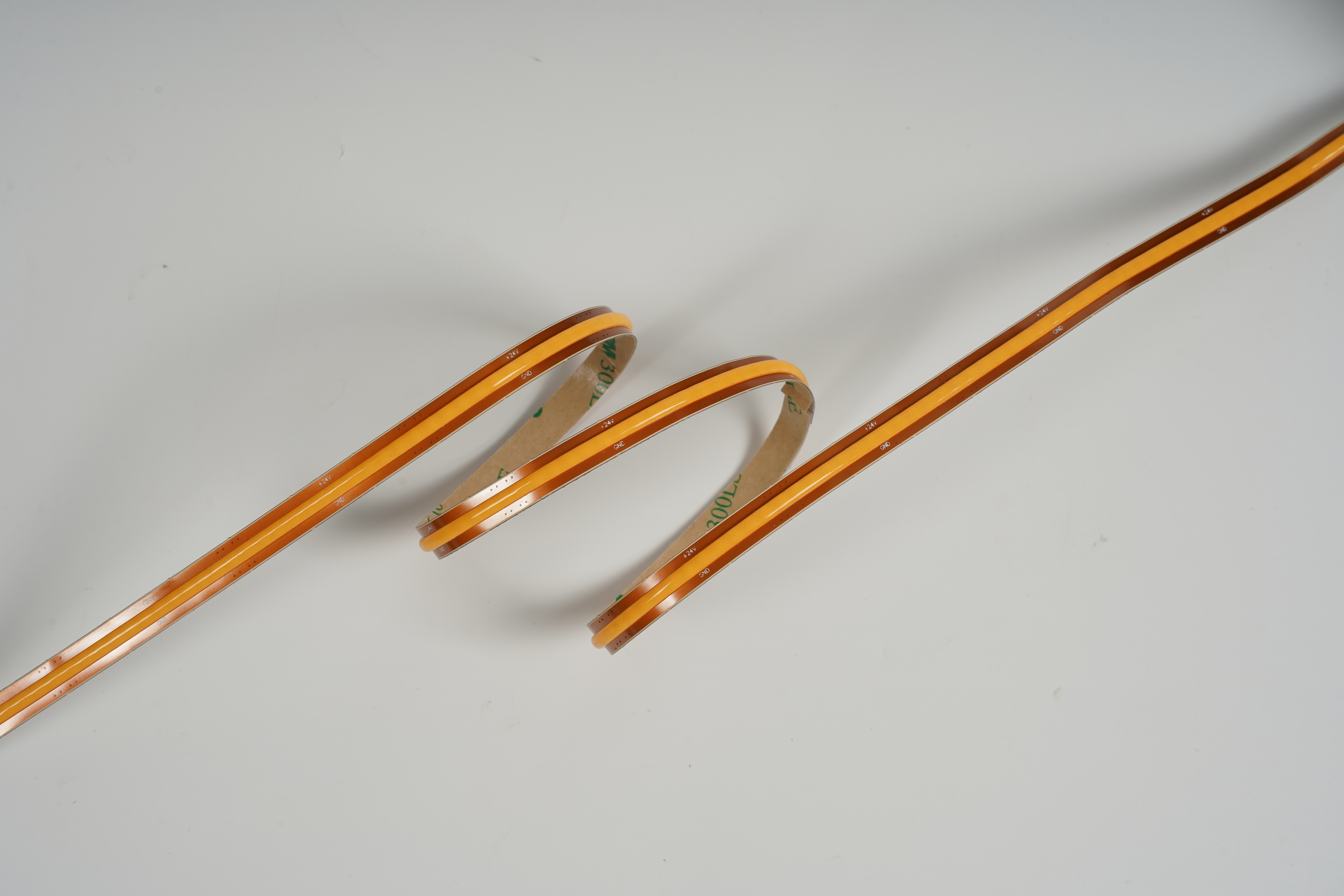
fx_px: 3098
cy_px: 448
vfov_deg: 16.5
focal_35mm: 83
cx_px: 672
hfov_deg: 24.5
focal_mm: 83
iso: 100
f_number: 14
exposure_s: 1/125
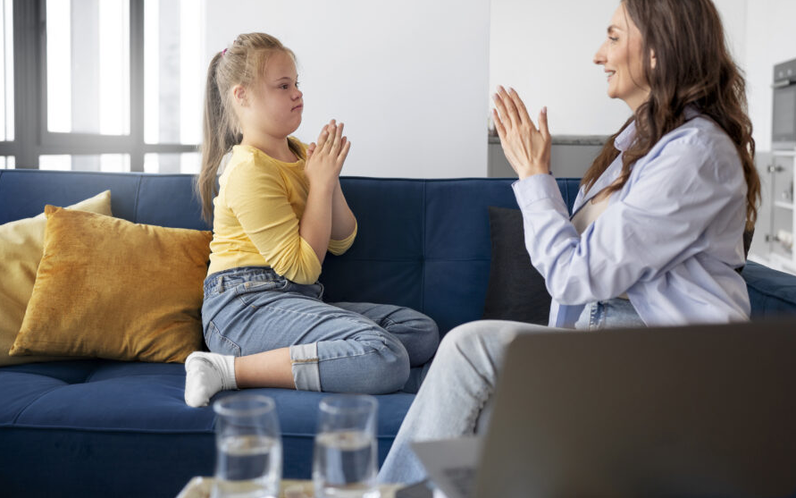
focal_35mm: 41
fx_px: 889
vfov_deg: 31.2
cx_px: 419
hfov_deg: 48.2
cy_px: 196
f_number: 2
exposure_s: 1/320
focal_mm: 35
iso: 320
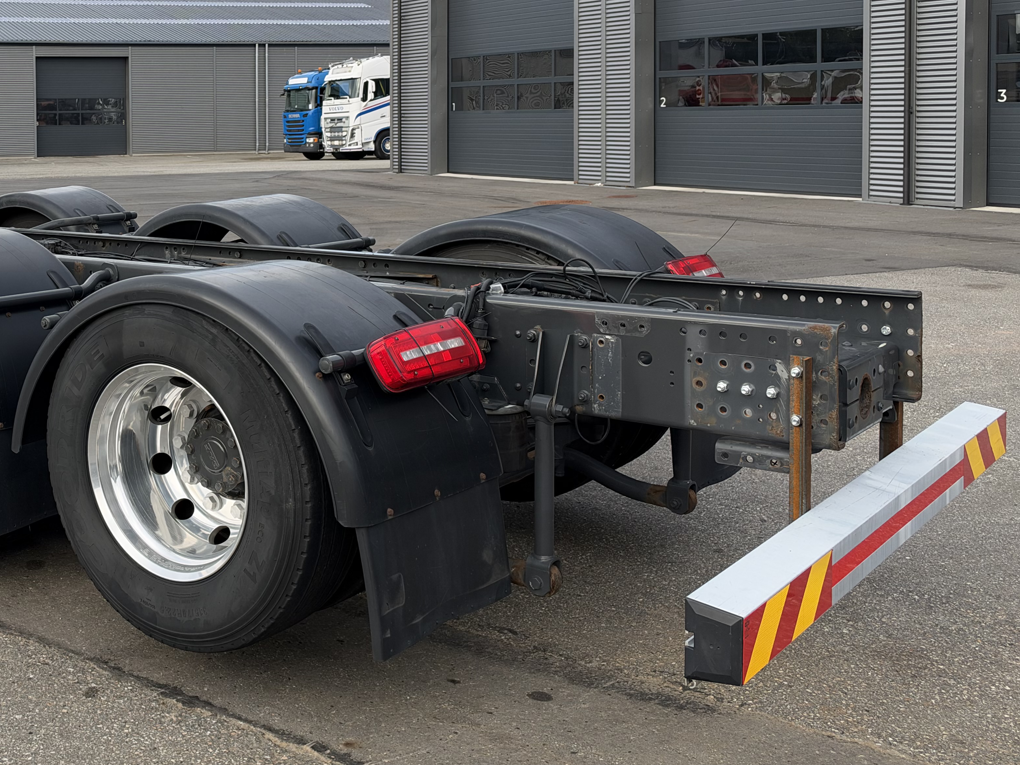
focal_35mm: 44
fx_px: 1297
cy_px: 167
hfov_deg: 39.8
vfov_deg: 32.1
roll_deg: +0.6
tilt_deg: -2.6
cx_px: 104
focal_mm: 6.93
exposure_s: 1/2088
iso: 64
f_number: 1.8
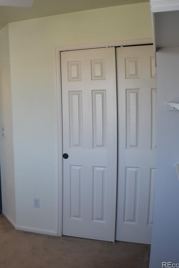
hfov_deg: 23.5
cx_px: -2
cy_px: 134
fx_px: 410
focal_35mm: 55
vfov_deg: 36.2
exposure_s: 1/80
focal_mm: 24
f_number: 4.5
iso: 400
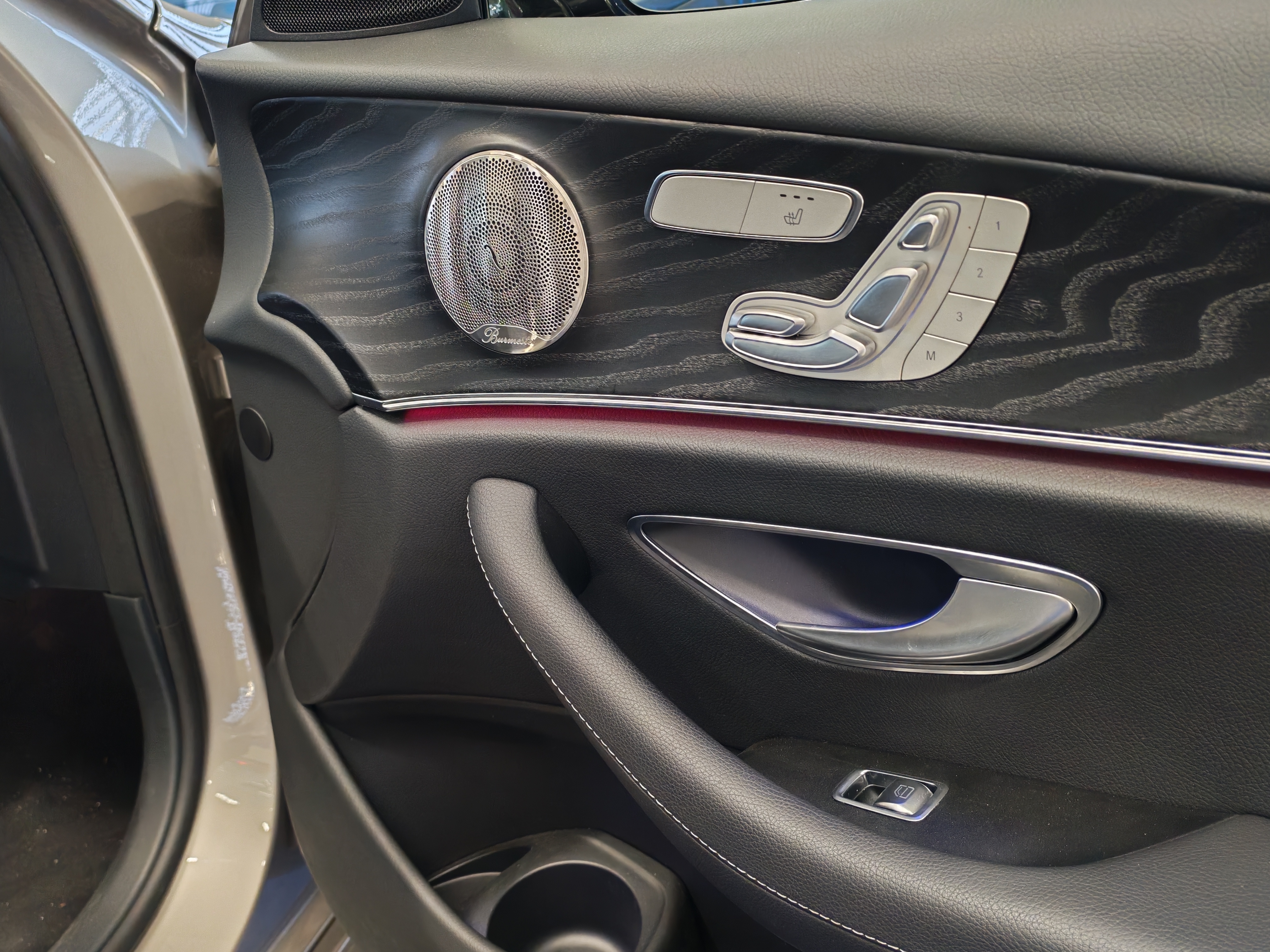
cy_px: 476
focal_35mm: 32
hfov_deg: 56.8
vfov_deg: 44.2
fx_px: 1174
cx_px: 635
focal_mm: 6.12
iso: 1025
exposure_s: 1/100
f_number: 1.9
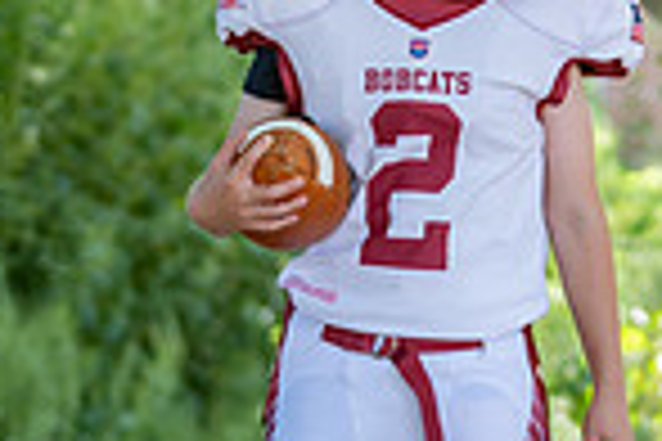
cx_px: 410
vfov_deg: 5.0
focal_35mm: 276
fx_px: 5075
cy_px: 331
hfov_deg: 7.5
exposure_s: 1/320
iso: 200
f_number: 2.8
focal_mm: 70
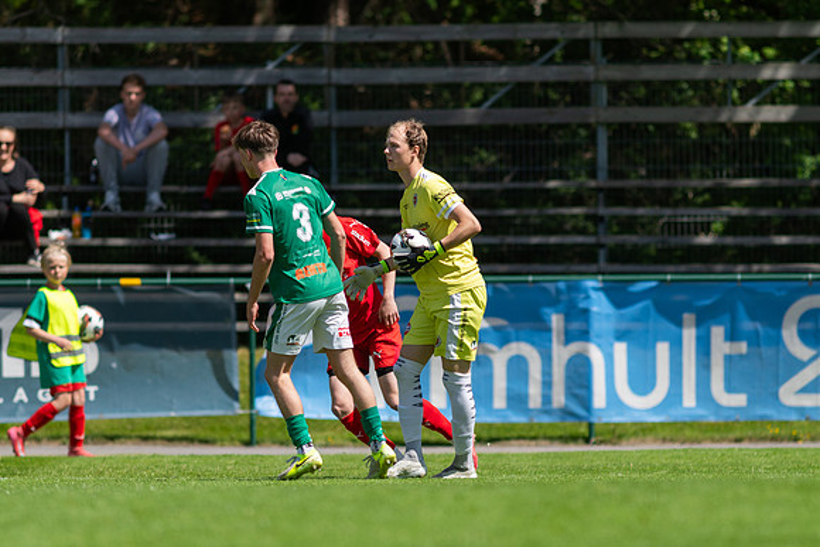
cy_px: 274
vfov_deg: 3.0
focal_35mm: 463
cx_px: 410
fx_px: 10548
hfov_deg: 4.5
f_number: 3.2
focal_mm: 300
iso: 125
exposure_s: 1/2500
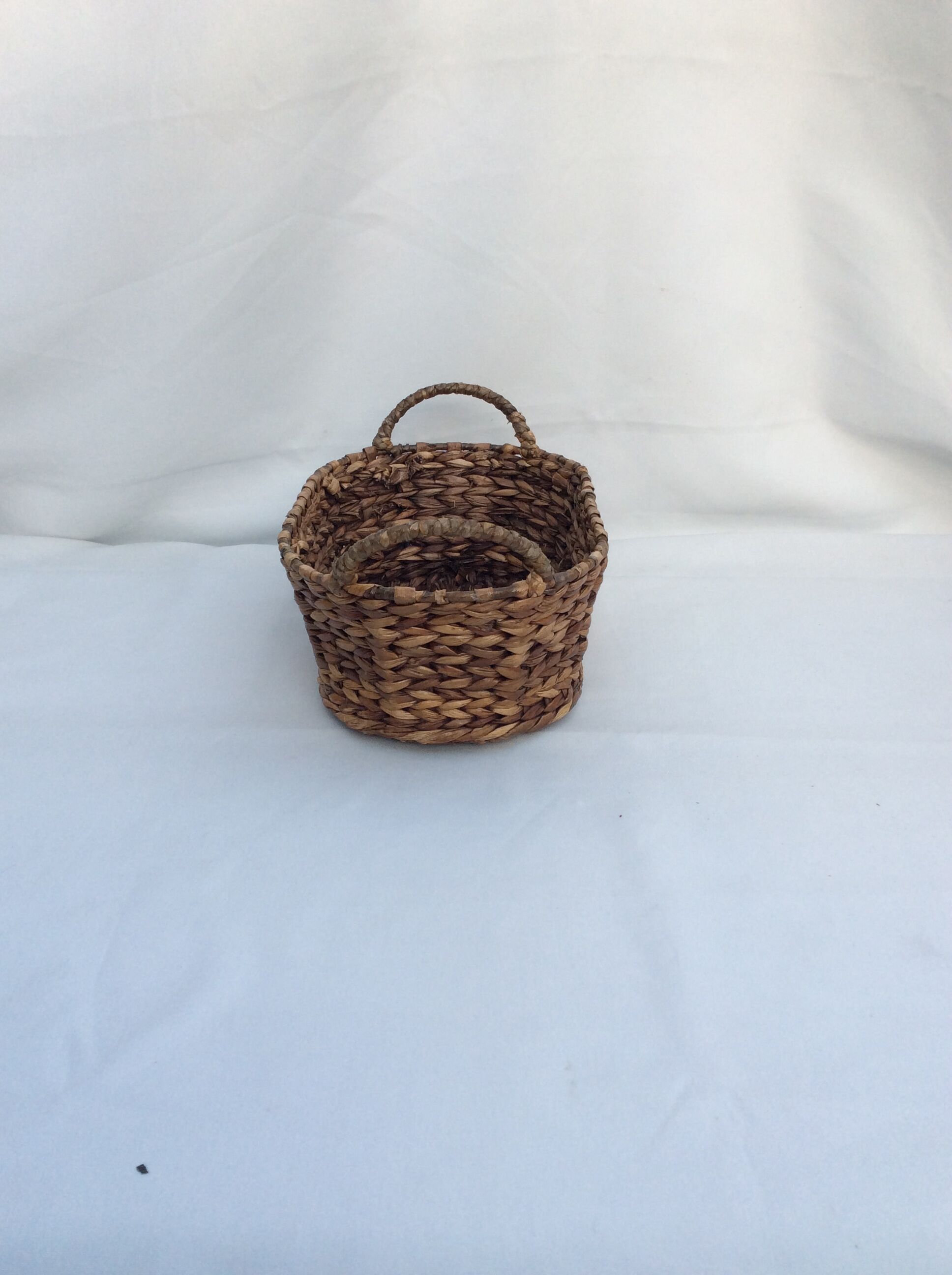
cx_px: 476
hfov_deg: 44.1
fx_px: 1177
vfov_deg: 56.9
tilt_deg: -24.4
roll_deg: +0.1
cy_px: 638
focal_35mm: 32
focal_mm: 3.3
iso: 32
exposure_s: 1/154
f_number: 2.4
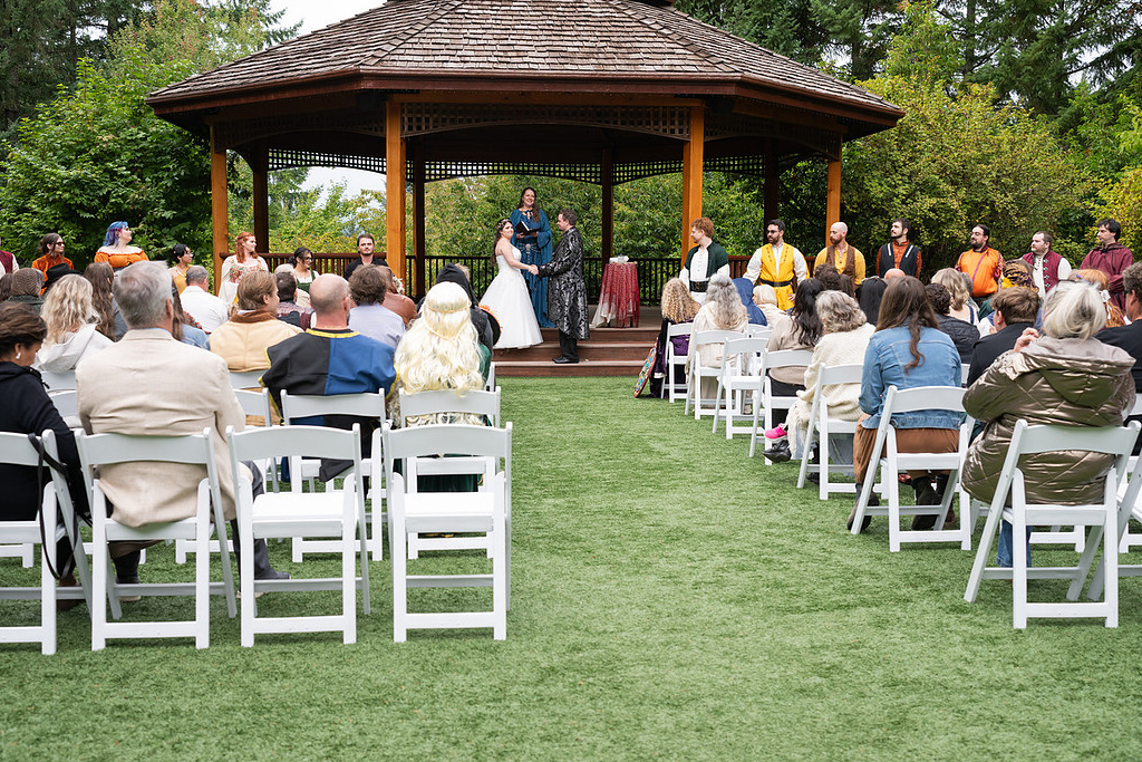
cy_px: 374
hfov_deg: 50.7
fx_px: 1206
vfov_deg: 35.1
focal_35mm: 38
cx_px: 554
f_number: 4
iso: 400
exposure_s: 1/400
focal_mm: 35
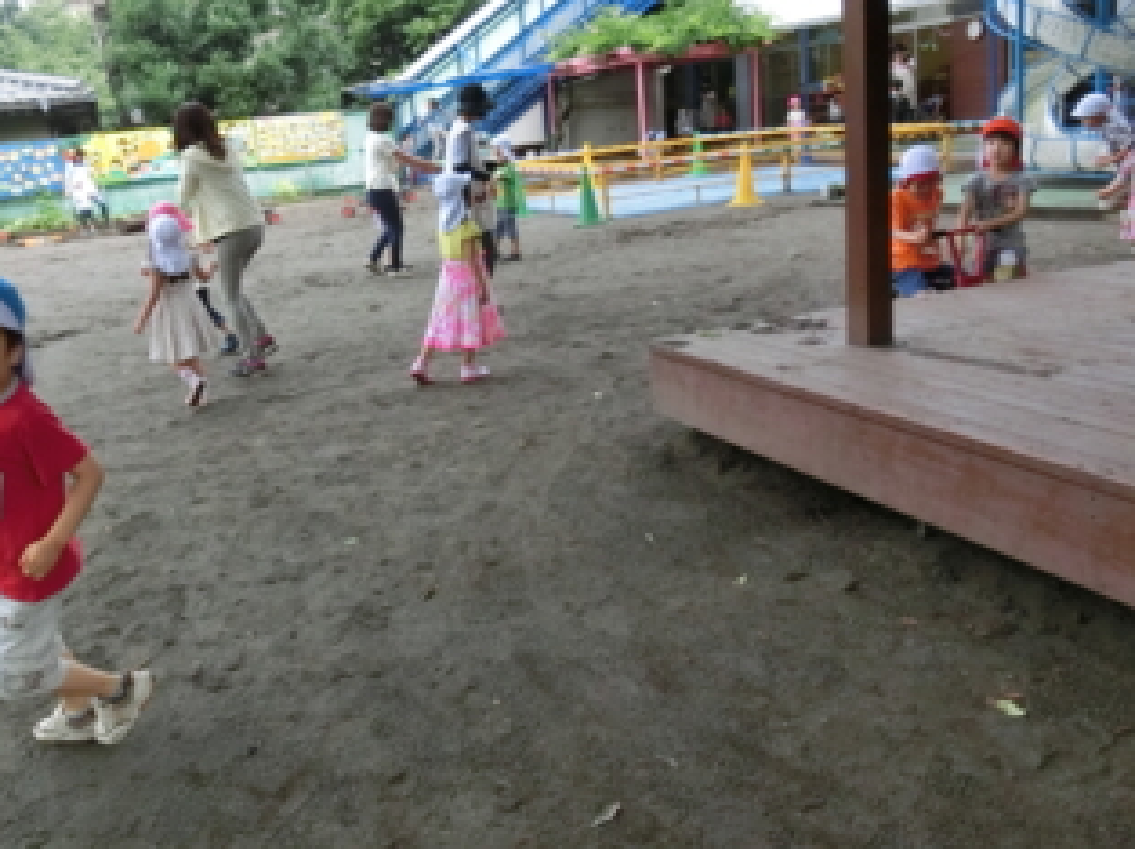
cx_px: 417
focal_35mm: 32
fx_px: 1048
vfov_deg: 43.9
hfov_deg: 56.1
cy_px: 348
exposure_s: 1/1000
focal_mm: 4.5
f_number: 3.5
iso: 500
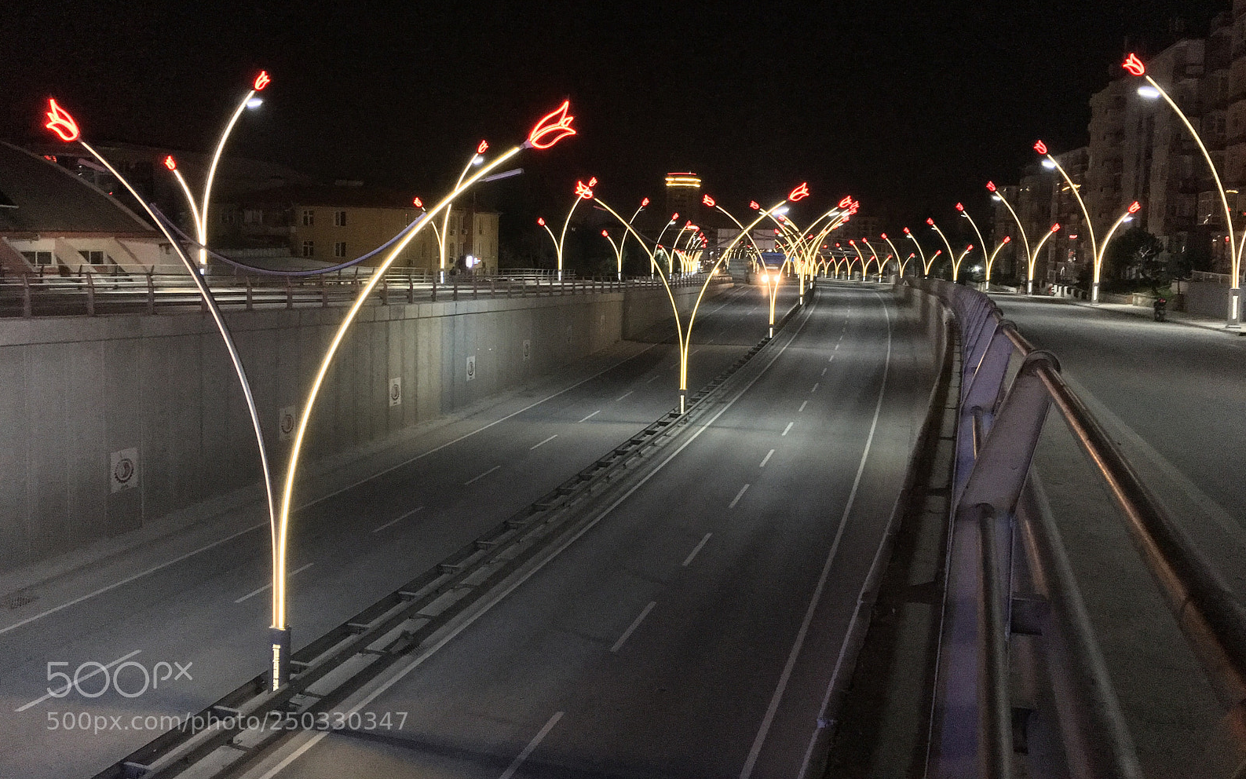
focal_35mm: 31
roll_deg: -1.4
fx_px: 1053
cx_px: 626
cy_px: 312
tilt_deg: -4.2
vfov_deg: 40.4
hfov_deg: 61.2
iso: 500
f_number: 2.2
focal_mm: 4.15
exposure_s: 1/17
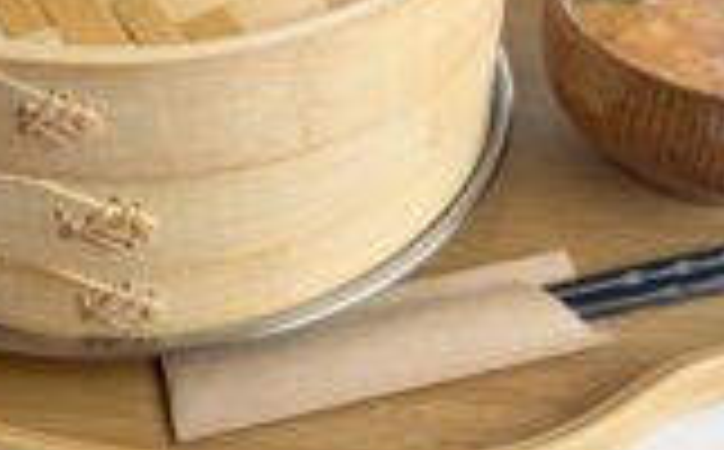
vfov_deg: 22.1
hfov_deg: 35.7
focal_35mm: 57
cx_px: 315
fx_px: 1123
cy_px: 50
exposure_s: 1/637
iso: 80
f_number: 1.78
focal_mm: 6.76
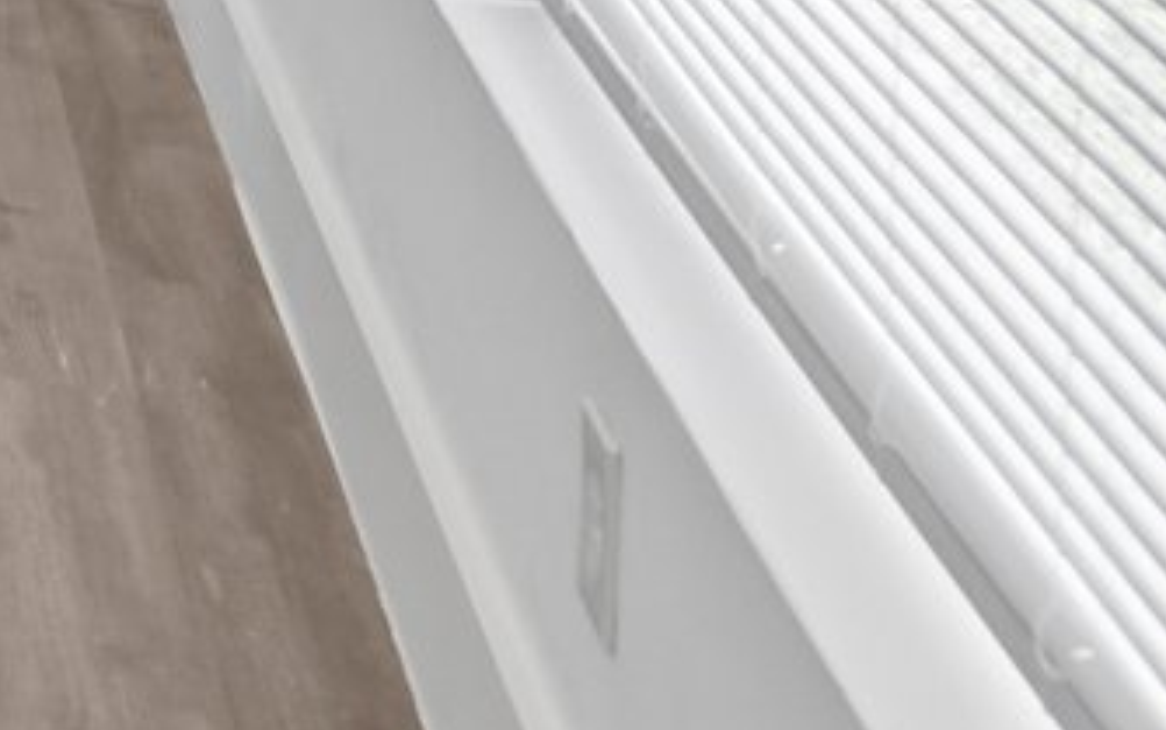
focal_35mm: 100
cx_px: -2140
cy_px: -1060
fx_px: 3179
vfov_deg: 10.9
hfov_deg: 12.2
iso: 400
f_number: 8
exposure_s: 1/60
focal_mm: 16
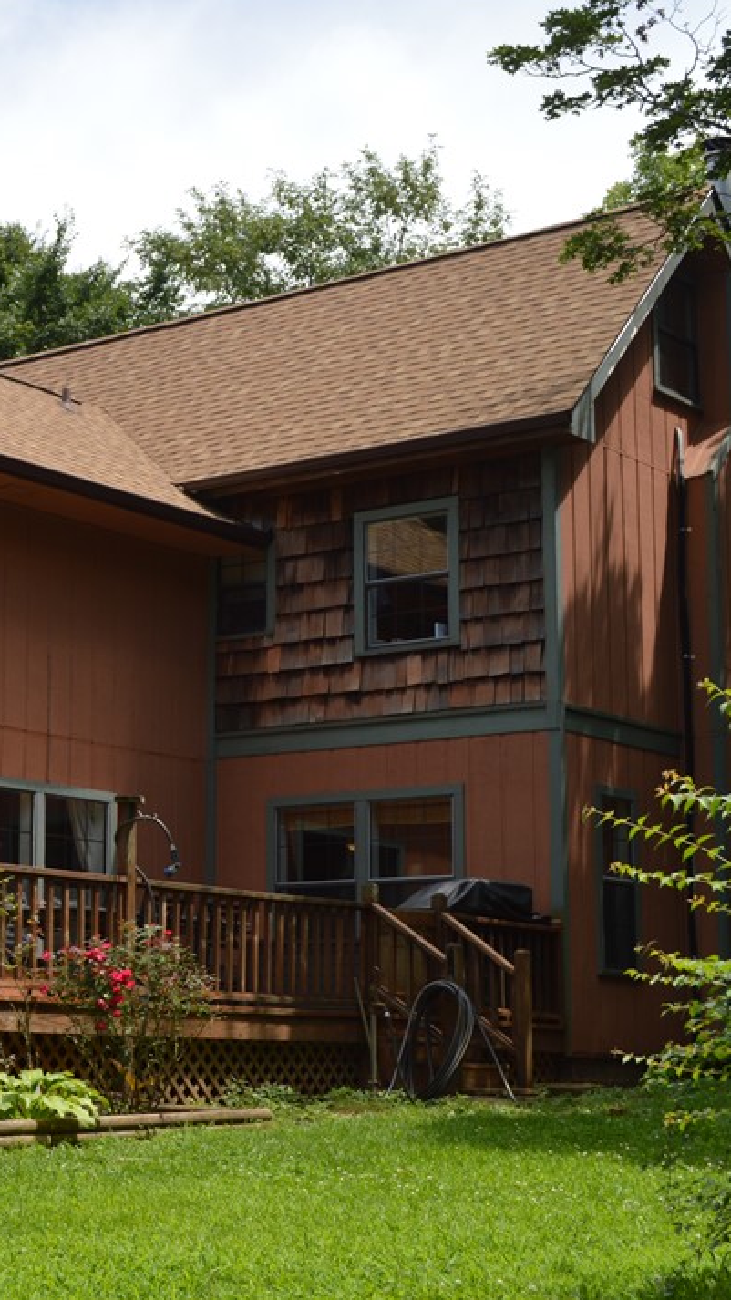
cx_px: -129
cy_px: 644
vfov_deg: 31.4
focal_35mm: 67
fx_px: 2309
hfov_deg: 17.2
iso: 100
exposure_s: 1/200
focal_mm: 28
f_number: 7.1
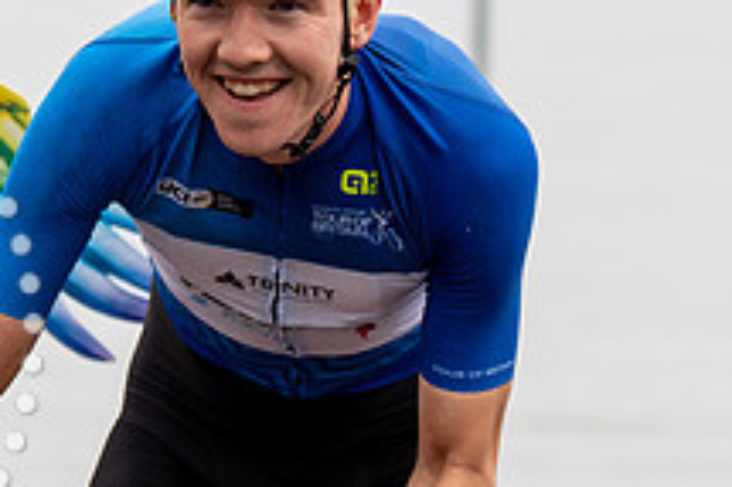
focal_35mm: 296
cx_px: 370
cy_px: -12
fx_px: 6014
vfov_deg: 4.6
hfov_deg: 7.0
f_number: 3.5
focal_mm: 87
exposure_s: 1/1000
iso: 320
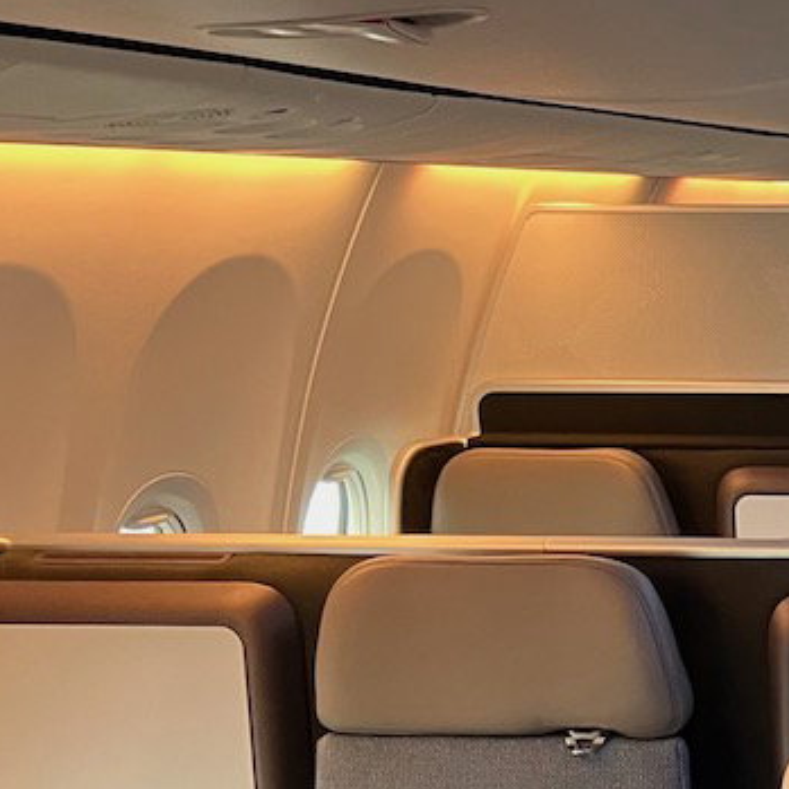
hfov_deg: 18.5
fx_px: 2037
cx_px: 1300
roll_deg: -2.3
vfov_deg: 20.7
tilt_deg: -21.4
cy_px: 904
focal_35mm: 79
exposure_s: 1/56
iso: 400
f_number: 1.5
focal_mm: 5.7
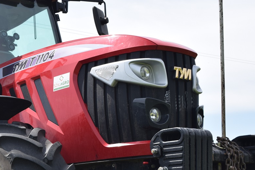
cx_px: 18
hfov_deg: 20.3
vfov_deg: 13.8
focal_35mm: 98
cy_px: 157
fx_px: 694
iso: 200
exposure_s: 1/320
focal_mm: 34
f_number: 9
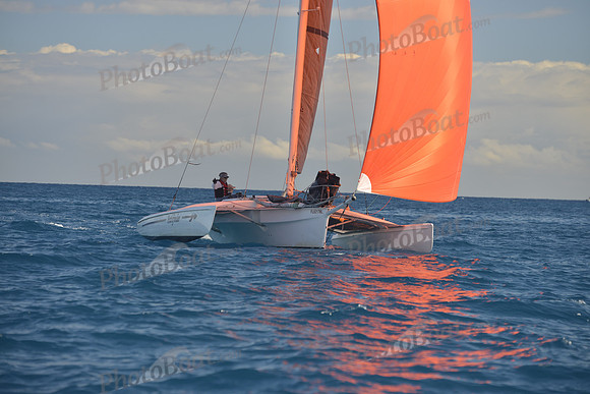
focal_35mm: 140
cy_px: 197
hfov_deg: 14.7
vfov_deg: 9.8
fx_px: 2295
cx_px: 295
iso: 200
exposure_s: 1/640
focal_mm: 140
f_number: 5.6
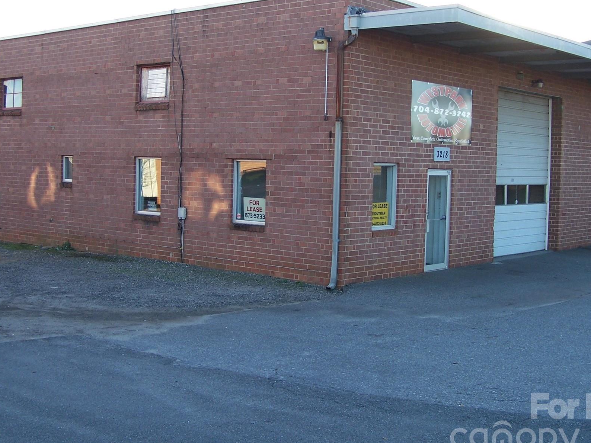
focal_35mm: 49
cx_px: 293
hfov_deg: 38.9
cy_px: 180
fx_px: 837
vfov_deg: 29.6
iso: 80
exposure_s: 1/160
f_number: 2.8
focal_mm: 6.3
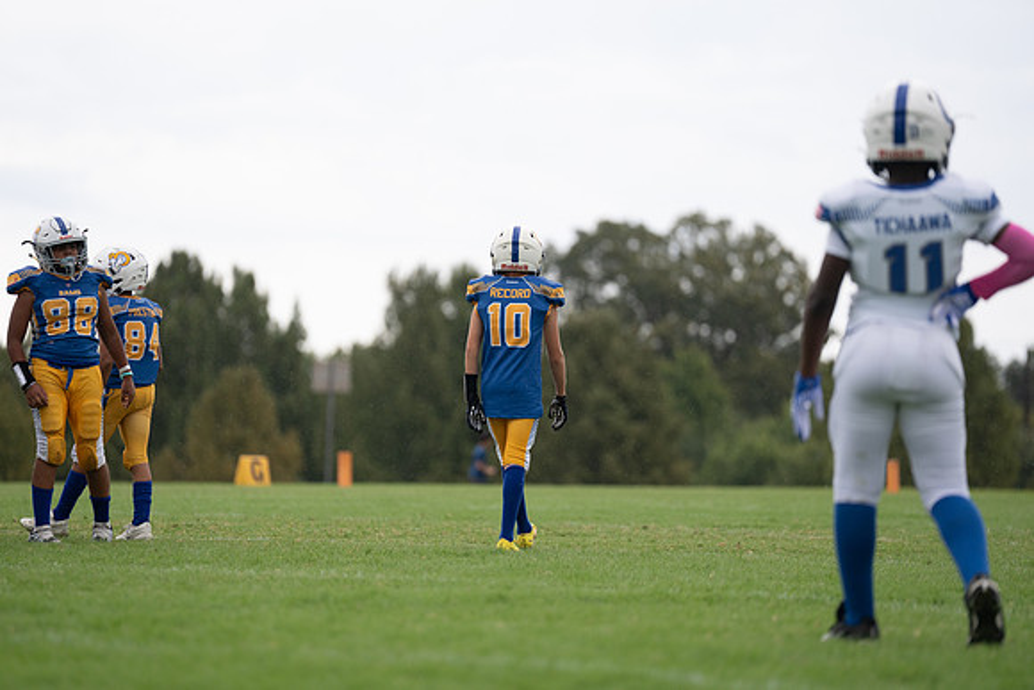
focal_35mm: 200
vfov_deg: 6.9
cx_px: 517
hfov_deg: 10.3
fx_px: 5746
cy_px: 345
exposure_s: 1/1600
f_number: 2.8
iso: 400
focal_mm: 200
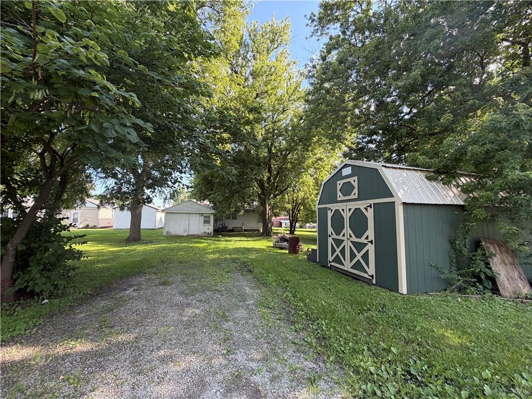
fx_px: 215
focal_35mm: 14
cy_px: 200
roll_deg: -0.6
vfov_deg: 85.7
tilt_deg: +5.1
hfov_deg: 102.1
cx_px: 266
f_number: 2.2
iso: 64
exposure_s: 1/144
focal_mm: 2.22
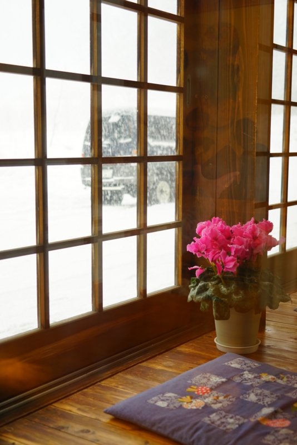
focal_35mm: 48
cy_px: 222
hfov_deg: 28.1
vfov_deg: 41.1
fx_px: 593
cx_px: 148
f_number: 4.5
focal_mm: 48
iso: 200
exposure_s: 1/60
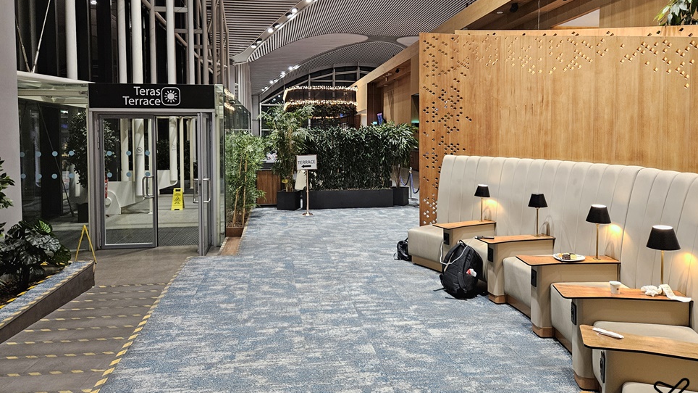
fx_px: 481
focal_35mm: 26
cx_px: 339
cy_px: 157
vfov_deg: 44.1
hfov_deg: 71.9
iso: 640
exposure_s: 1/100
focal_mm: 5.4
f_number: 1.8
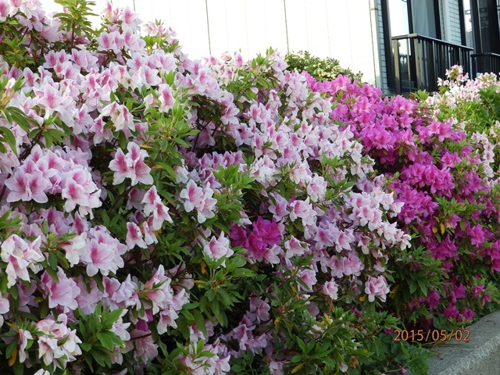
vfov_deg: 21.6
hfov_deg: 28.6
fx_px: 982
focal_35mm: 68
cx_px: 250
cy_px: 188
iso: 80
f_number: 4.7
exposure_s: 1/40
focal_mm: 12.2
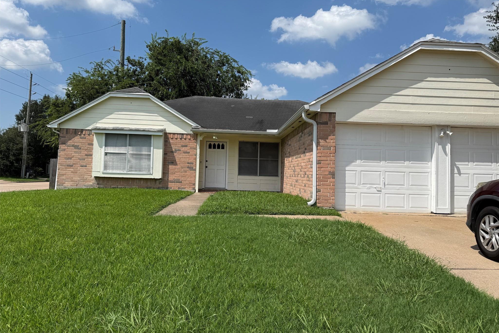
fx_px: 346
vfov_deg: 51.3
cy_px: 161
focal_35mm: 25
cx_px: 249
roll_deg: -2.6
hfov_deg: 71.5
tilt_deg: +2.3
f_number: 1.78
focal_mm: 6.76
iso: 80
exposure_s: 1/7353
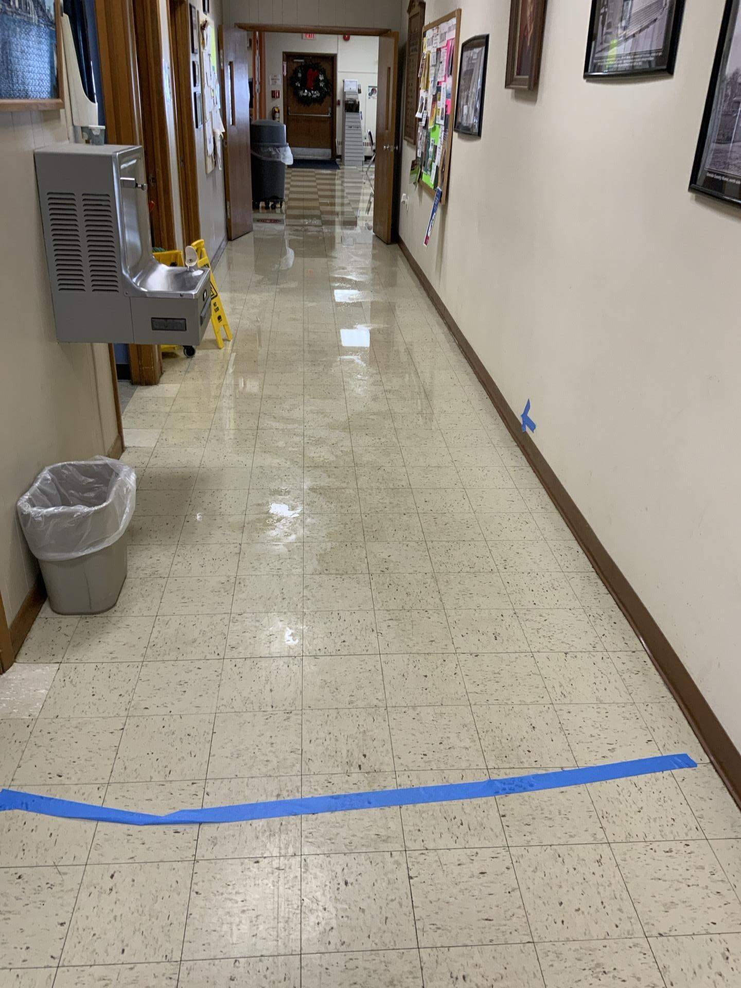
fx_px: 828
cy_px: 494
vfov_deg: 61.7
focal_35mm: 29
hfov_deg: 48.2
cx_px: 370
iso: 64
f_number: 1.8
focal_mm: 3
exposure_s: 1/60
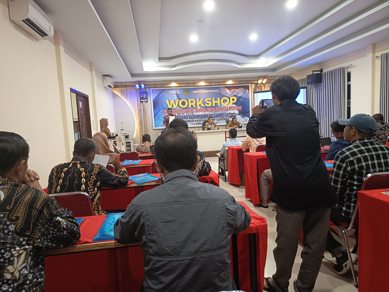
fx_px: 438
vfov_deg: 36.8
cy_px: 146
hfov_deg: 47.9
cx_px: 194
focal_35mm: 39
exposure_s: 1/20
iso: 1106
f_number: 1.7
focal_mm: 5.27
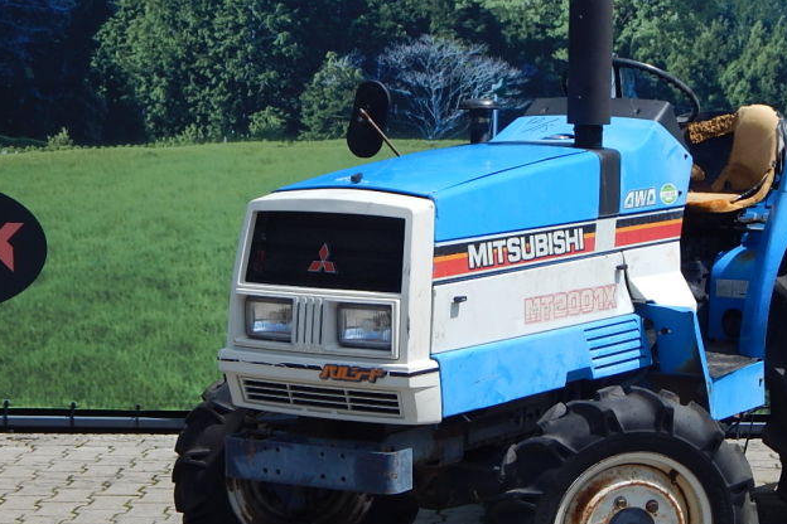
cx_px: 564
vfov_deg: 15.2
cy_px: 280
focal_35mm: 90
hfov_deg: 22.5
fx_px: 1967
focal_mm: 9.7
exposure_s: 1/1500
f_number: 3.8
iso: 125
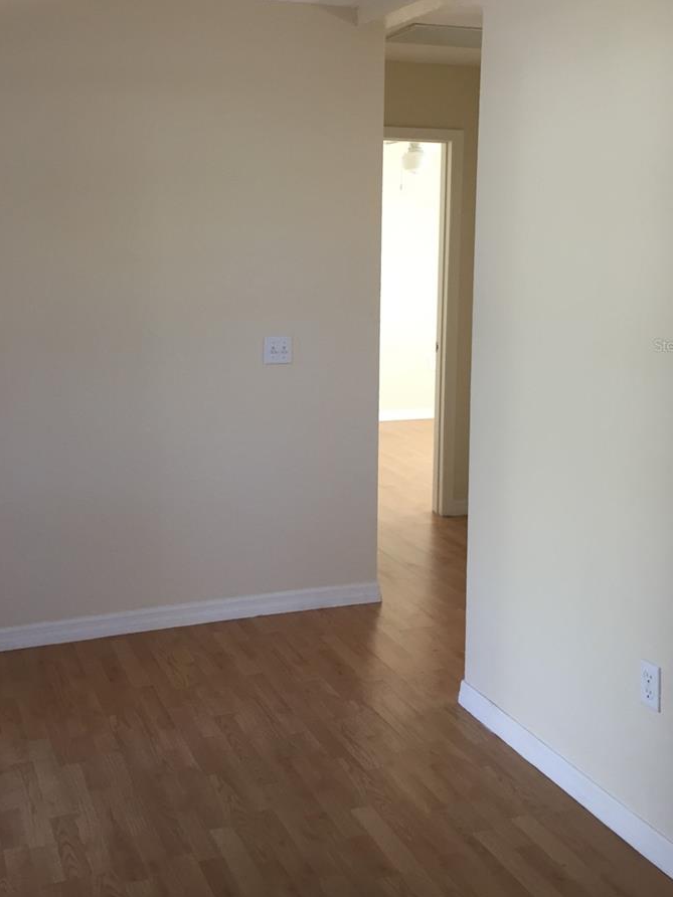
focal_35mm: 39
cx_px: 273
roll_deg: -0.3
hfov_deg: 36.7
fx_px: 1011
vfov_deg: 47.5
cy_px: 345
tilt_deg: -5.8
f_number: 2.2
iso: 64
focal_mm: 4.15
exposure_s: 1/30
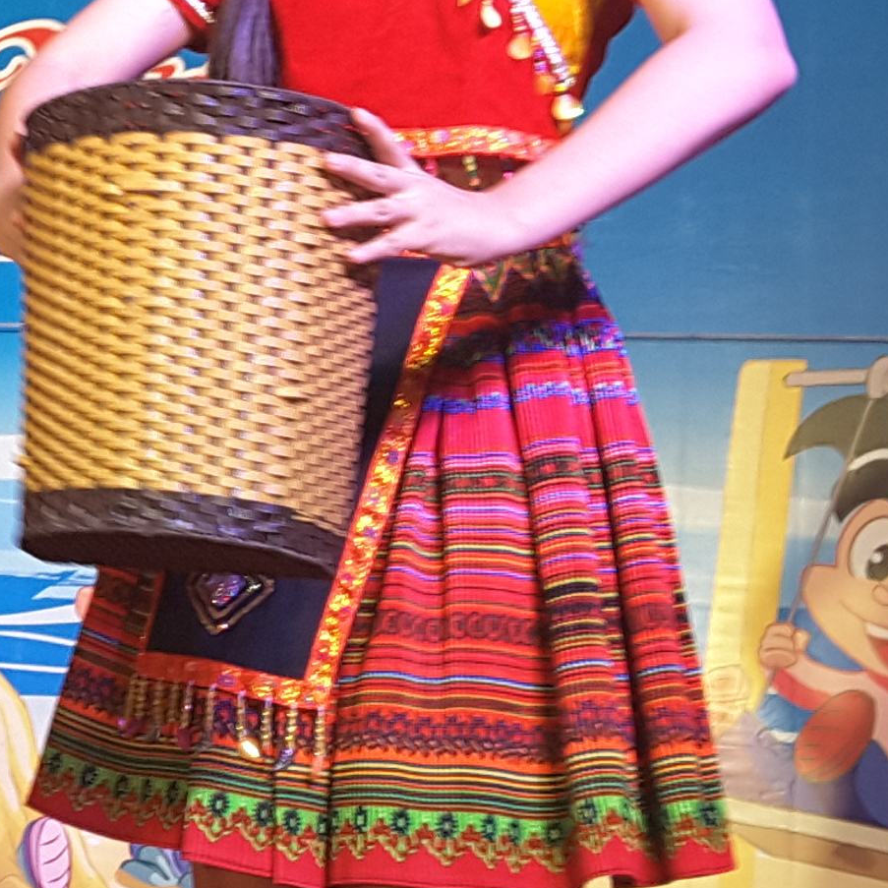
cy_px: 352
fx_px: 2873
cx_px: -703
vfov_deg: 17.6
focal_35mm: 99
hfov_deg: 15.2
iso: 50
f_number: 1.9
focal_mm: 2.9
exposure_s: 1/33
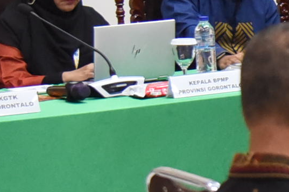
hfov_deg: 9.9
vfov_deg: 7.0
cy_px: 104
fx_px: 1573
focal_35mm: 196
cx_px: 519
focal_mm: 35
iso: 6400
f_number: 4
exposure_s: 1/200
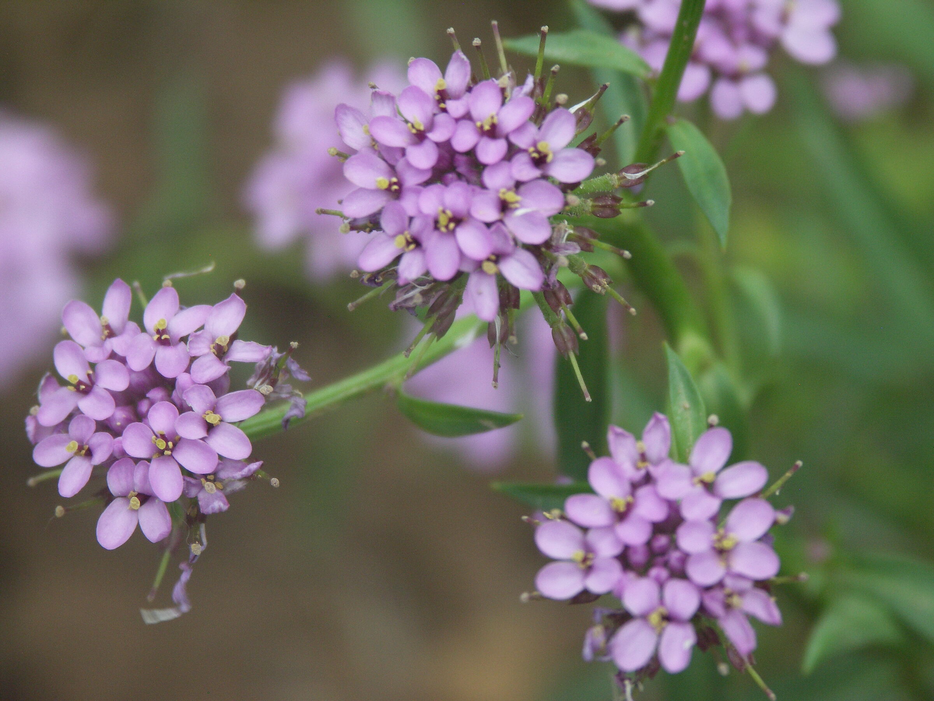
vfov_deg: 7.4
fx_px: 5396
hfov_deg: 9.9
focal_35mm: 200
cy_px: 350
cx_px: 467
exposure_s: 1/60
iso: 200
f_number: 3.5
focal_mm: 50.8
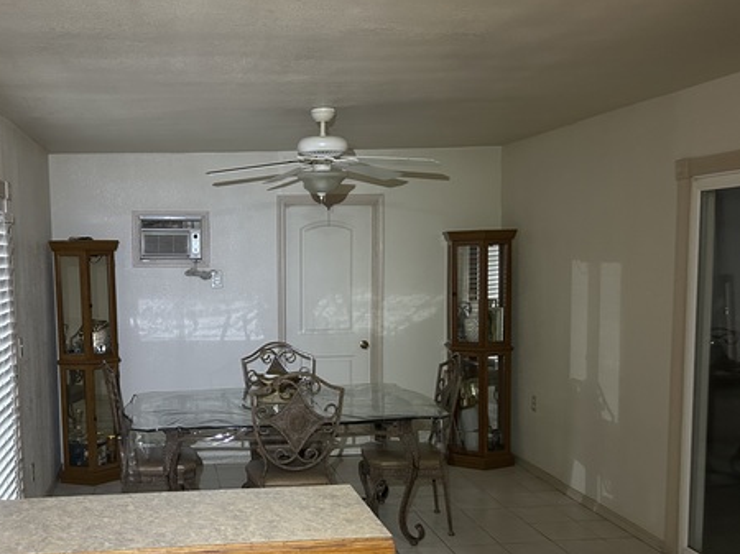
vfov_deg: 38.4
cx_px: 238
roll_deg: +1.1
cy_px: 347
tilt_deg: -5.7
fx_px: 791
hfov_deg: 49.2
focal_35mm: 37
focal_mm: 5.7
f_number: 1.5
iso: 400
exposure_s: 1/40
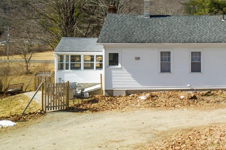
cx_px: 172
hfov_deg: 43.0
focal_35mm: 44
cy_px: 49
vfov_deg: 30.2
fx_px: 276
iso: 200
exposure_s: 1/50
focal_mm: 10.26
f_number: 10
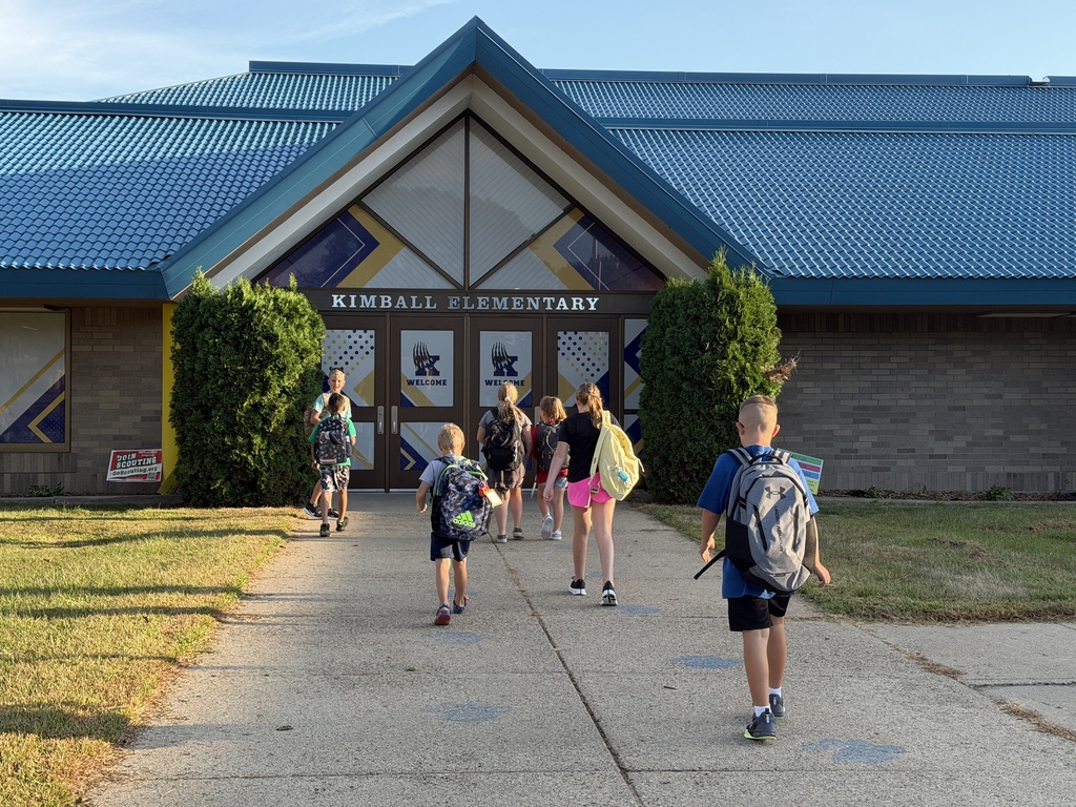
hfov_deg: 39.7
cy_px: 404
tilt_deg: +0.0
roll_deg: +0.1
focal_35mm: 48
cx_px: 538
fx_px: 1492
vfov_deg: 30.3
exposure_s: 1/669
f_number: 1.78
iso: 80
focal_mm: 6.76
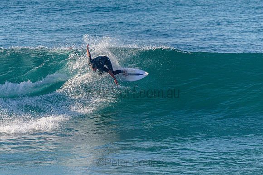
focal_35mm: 611
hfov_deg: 3.4
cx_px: 115
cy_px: 82
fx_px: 4463
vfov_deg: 2.3
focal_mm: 500
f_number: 5.6
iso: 280
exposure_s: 1/2000
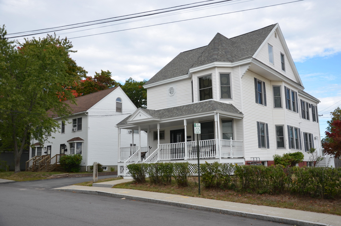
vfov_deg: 39.8
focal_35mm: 33
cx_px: 170
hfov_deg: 57.3
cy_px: 113
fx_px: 312
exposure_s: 1/160
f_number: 6.3
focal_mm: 22
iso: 100
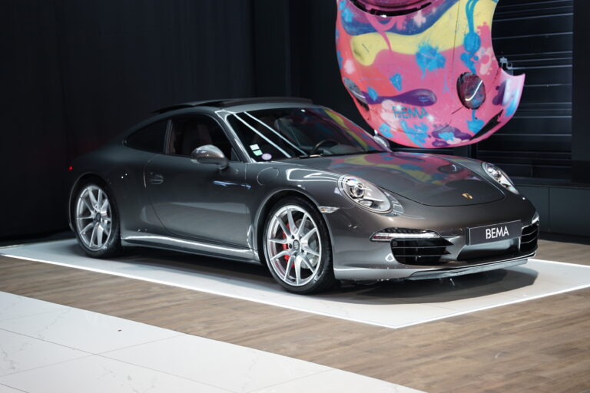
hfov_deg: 28.8
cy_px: 196
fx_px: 1147
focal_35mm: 70
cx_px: 295
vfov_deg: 19.5
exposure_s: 1/80
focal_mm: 70
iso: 800
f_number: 2.8
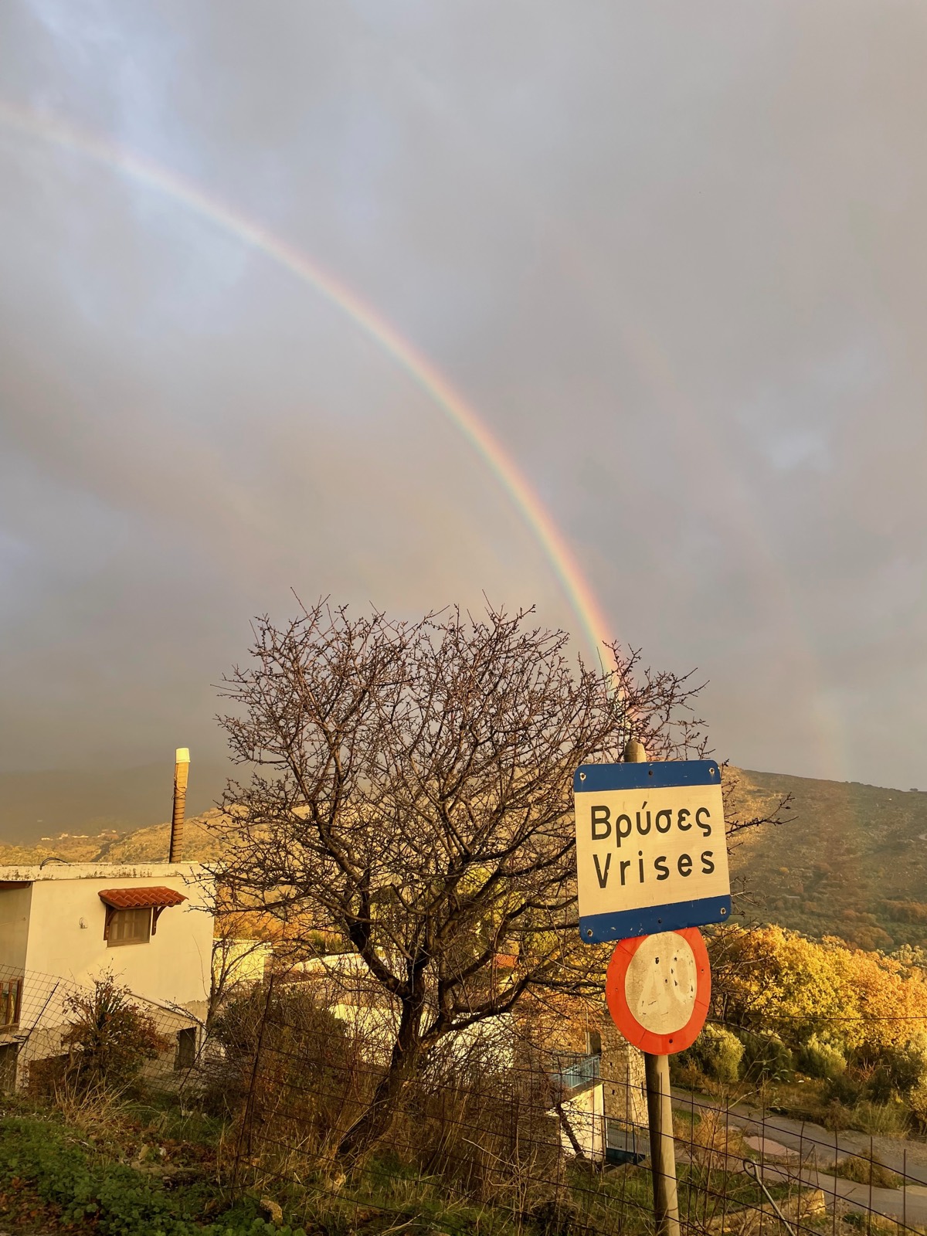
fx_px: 928
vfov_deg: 67.3
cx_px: 464
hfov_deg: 53.1
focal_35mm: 26
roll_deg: +1.5
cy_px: 618
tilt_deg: +13.6
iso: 40
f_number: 1.6
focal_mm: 4.2
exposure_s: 1/121
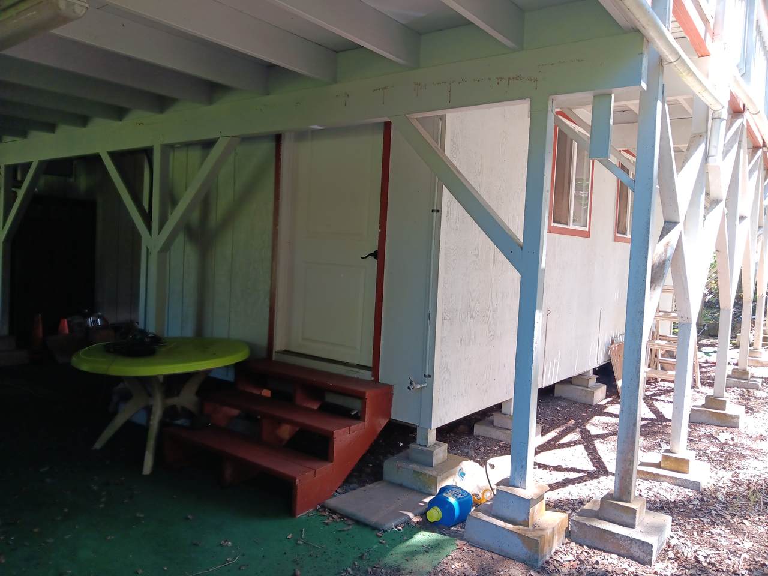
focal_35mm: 26
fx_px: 577
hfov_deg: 67.3
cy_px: 288
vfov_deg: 53.1
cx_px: 384
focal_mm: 3.98
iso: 25
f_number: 1.8
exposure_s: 1/41.7
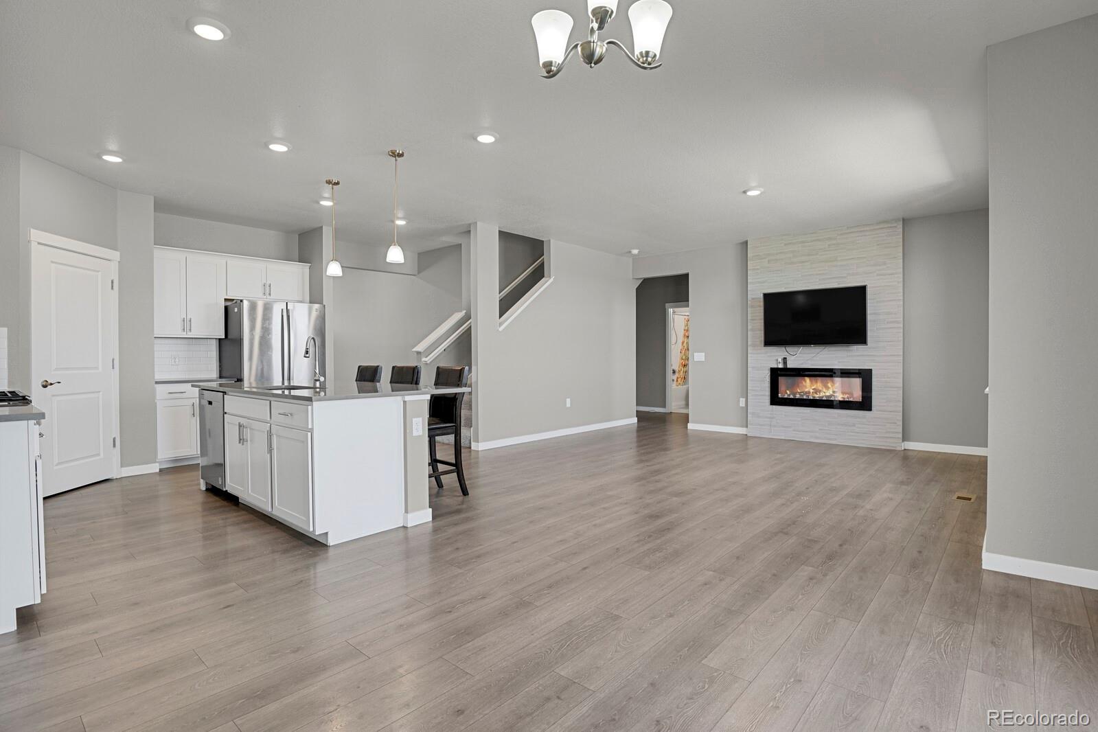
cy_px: 366
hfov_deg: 93.3
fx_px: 518
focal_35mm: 17
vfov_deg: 70.4
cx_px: 549
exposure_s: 1/20
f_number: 8
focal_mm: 17
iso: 6400
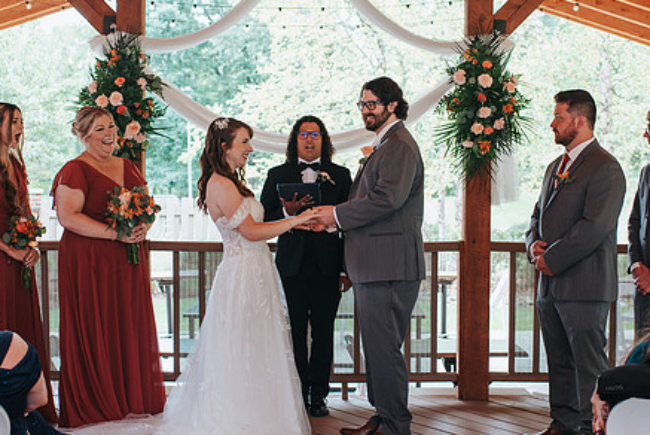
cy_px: 229
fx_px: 1192
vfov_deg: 20.6
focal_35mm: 66
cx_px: 314
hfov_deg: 30.5
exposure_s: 1/125
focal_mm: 35
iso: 200
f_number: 3.2
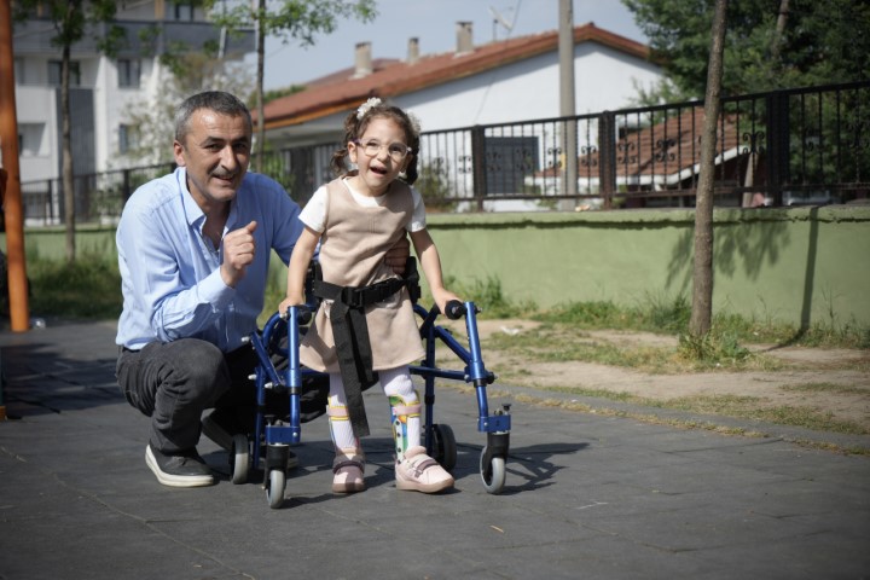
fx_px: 1692
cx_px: 435
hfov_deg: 28.8
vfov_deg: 19.5
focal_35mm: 70
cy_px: 290
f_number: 5
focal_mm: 70
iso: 100
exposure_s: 1/800
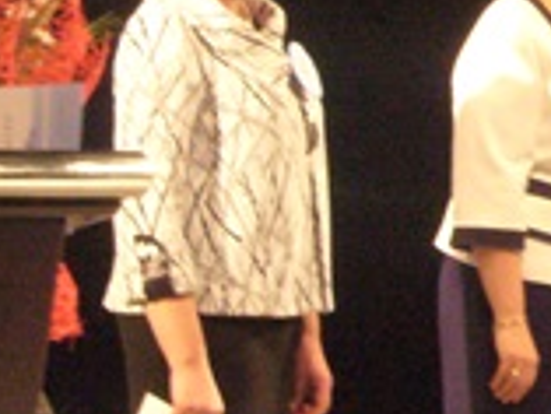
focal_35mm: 332
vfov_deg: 4.5
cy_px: 123
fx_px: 5289
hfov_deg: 5.9
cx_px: 946
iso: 400
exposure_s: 1/15
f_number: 5.3
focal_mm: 15.5
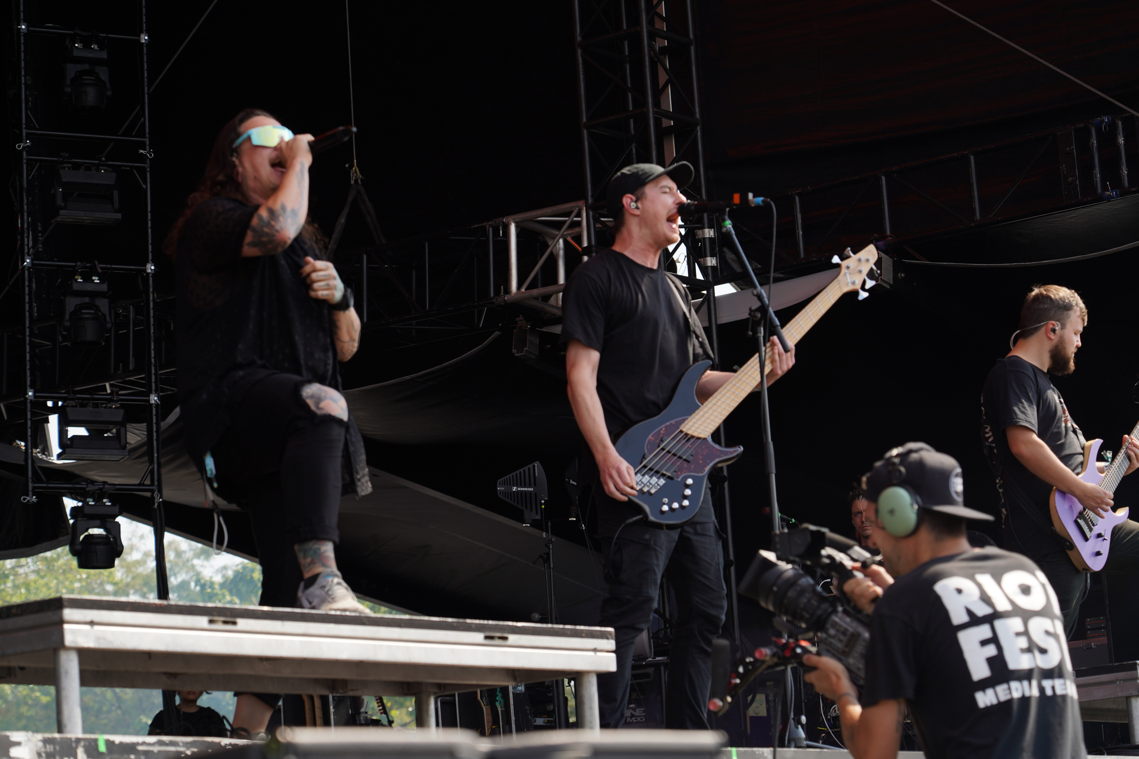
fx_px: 3322
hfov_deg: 19.5
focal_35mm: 105
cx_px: 570
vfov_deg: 13.0
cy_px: 380
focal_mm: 105
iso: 100
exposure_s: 1/250
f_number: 5.6
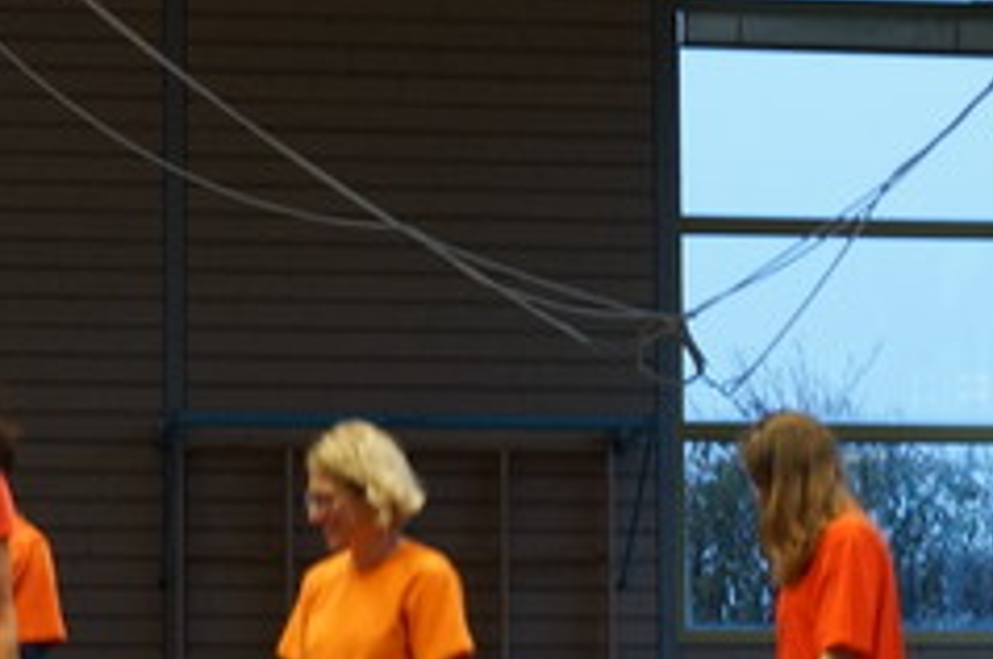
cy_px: 617
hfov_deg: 11.6
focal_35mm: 177
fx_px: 4867
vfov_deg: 7.7
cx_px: 726
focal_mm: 35
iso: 400
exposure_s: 1/25
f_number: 4.5
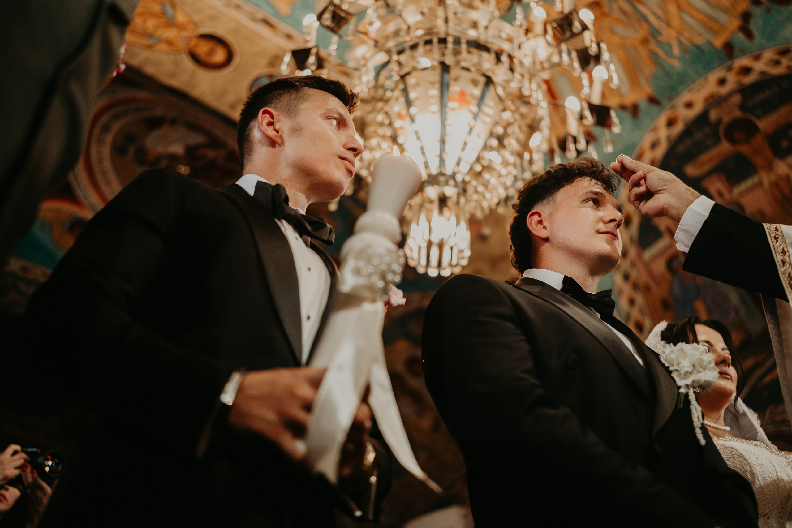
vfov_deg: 37.9
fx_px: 770
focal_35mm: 35
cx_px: 396
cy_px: 264
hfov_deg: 54.4
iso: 500
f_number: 1.4
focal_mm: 35
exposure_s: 1/320
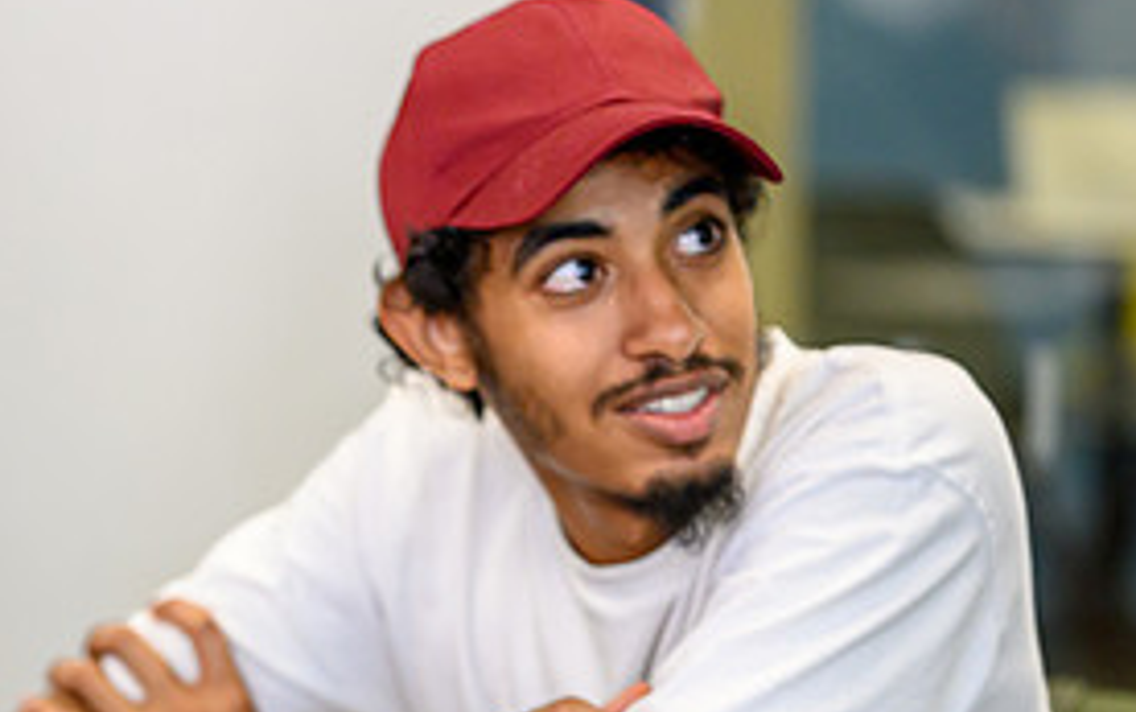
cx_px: 37
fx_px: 5701
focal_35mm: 184
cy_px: 739
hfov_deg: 11.3
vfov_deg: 7.1
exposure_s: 1/640
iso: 2200
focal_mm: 85
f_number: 1.8
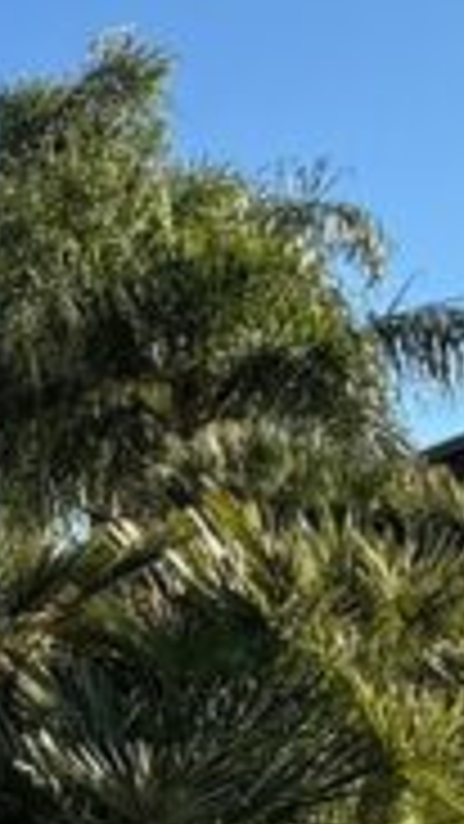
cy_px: 491
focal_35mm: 64
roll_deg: -1.1
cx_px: -779
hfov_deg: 12.5
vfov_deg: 32.7
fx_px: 1399
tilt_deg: +9.6
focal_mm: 2.22
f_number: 2.2
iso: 50
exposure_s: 1/664
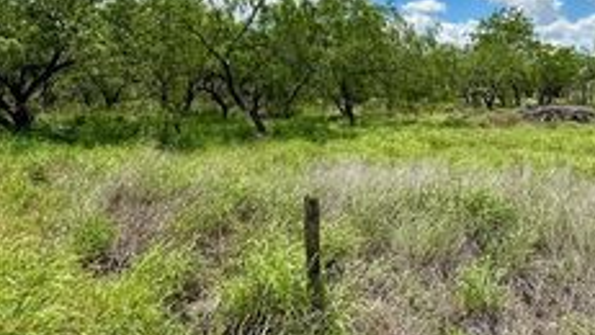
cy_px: 94
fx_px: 521
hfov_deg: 59.1
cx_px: 353
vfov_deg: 35.1
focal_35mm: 33
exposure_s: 1/3040
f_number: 2.2
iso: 50
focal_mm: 2.22
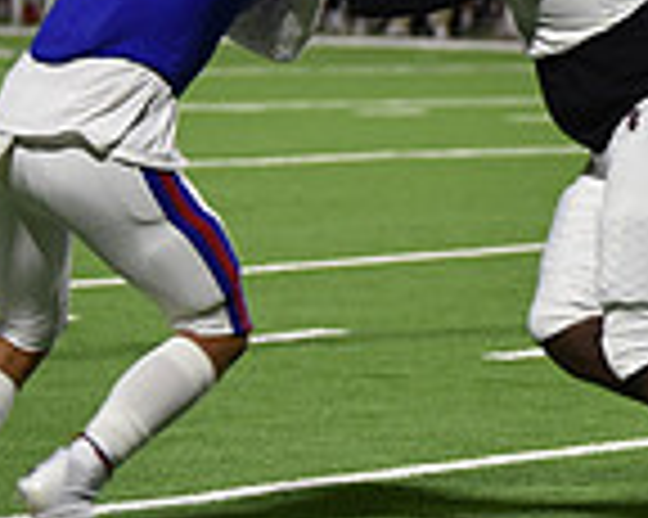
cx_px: 1174
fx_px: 8394
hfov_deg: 4.4
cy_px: 7
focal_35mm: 438
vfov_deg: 3.5
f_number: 2.8
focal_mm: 116
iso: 1600
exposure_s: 1/500
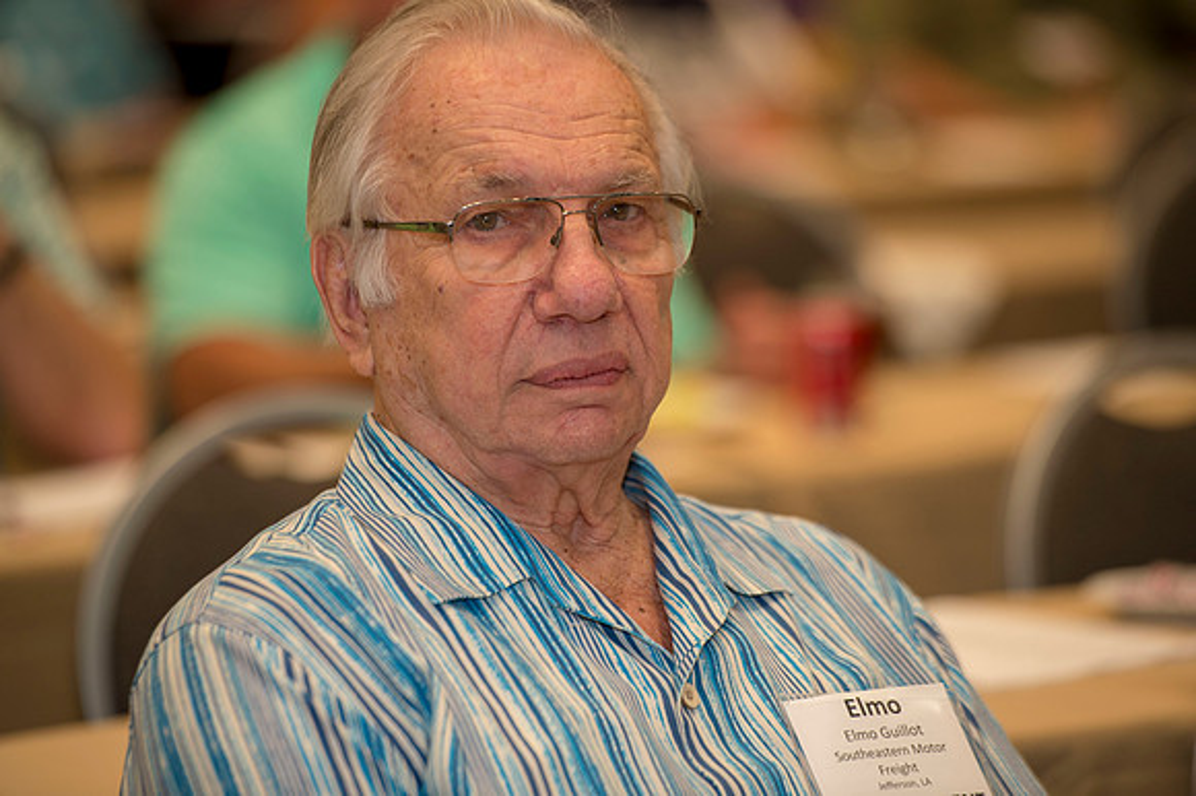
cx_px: 598
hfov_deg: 10.3
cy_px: 398
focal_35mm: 200
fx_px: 6640
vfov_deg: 6.9
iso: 1250
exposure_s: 1/200
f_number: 2.8
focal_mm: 200
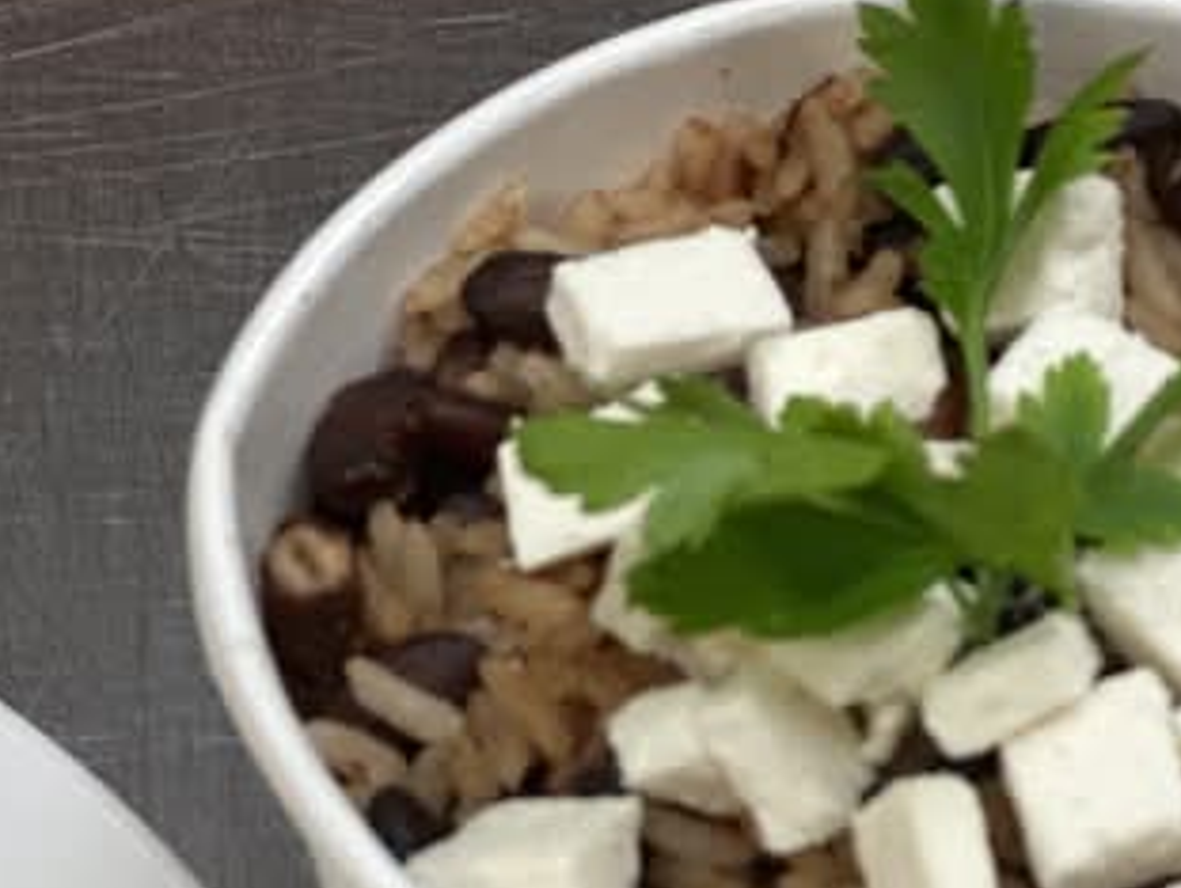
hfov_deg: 13.5
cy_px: 721
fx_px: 4953
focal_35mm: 145
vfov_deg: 10.2
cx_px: 972
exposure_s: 1/120
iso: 200
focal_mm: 9
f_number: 2.8
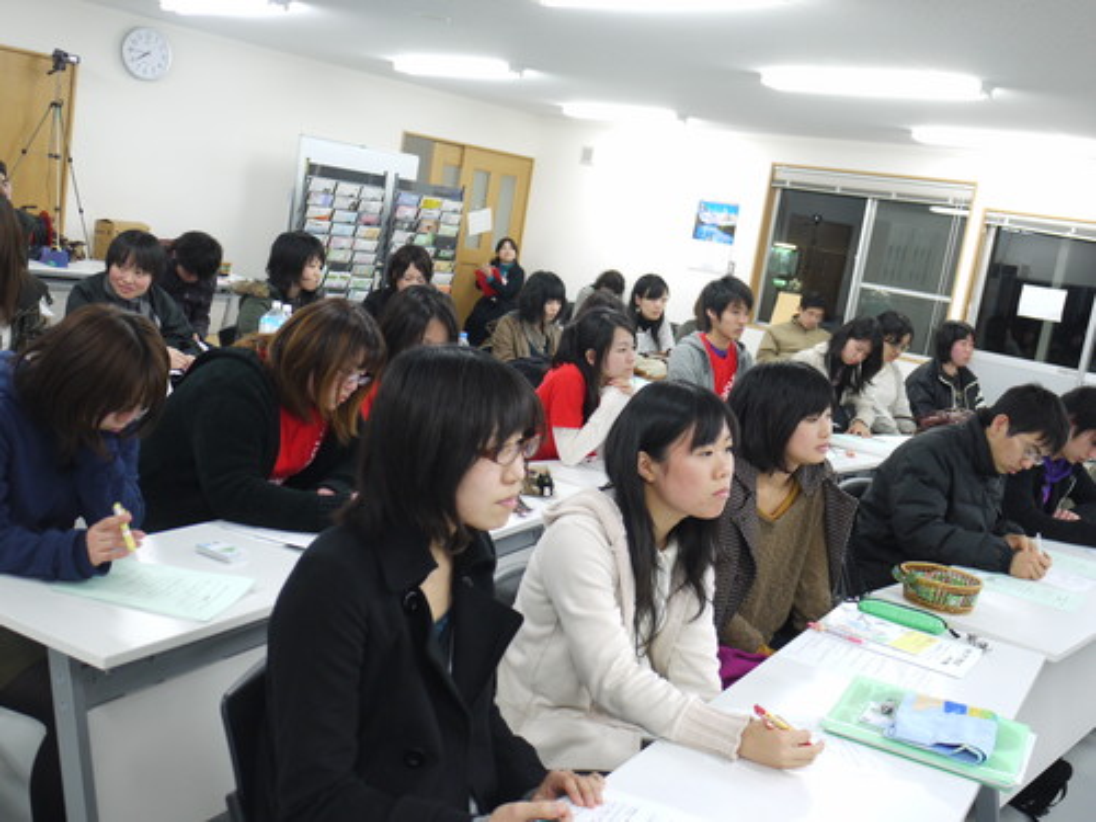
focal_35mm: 36
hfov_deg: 51.4
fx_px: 1140
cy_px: 411
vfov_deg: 39.7
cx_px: 548
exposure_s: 1/30
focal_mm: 18
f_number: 3.9
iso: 320
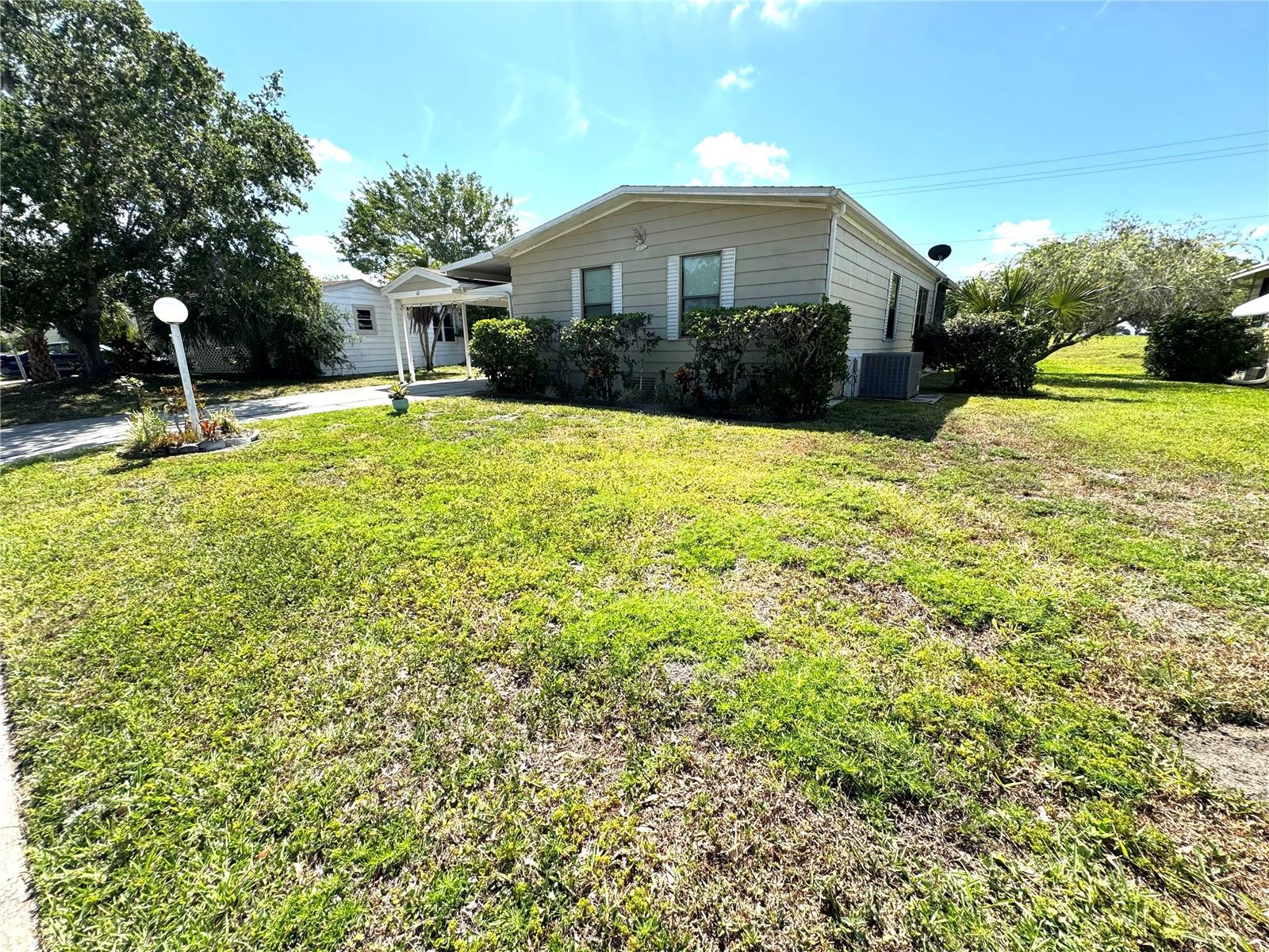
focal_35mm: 14
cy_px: 476
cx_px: 634
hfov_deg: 102.1
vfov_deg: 85.7
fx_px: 513
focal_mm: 2.22
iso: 40
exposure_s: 1/956
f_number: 2.2
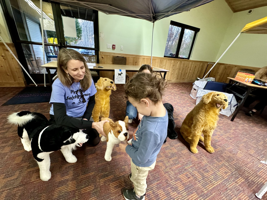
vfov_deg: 85.7
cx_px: 134
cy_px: 100
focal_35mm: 14
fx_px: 108
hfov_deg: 102.1
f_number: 2.2
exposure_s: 1/60
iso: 1000
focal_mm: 2.22
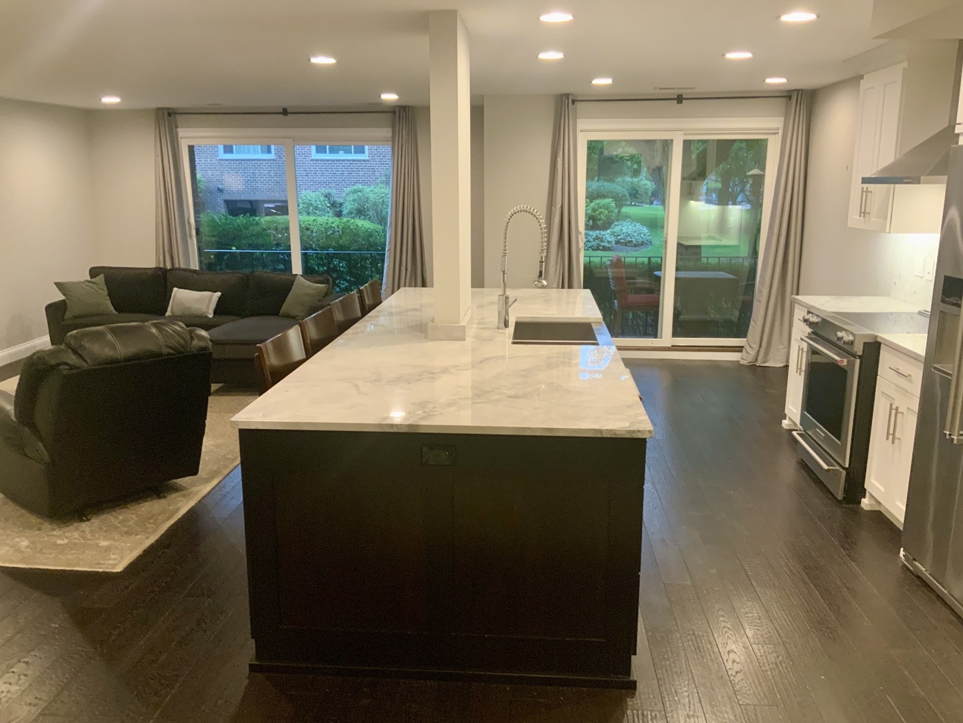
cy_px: 362
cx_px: 482
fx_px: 807
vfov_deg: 48.2
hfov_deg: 61.7
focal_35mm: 29
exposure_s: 1/60
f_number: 1.8
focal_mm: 3
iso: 200
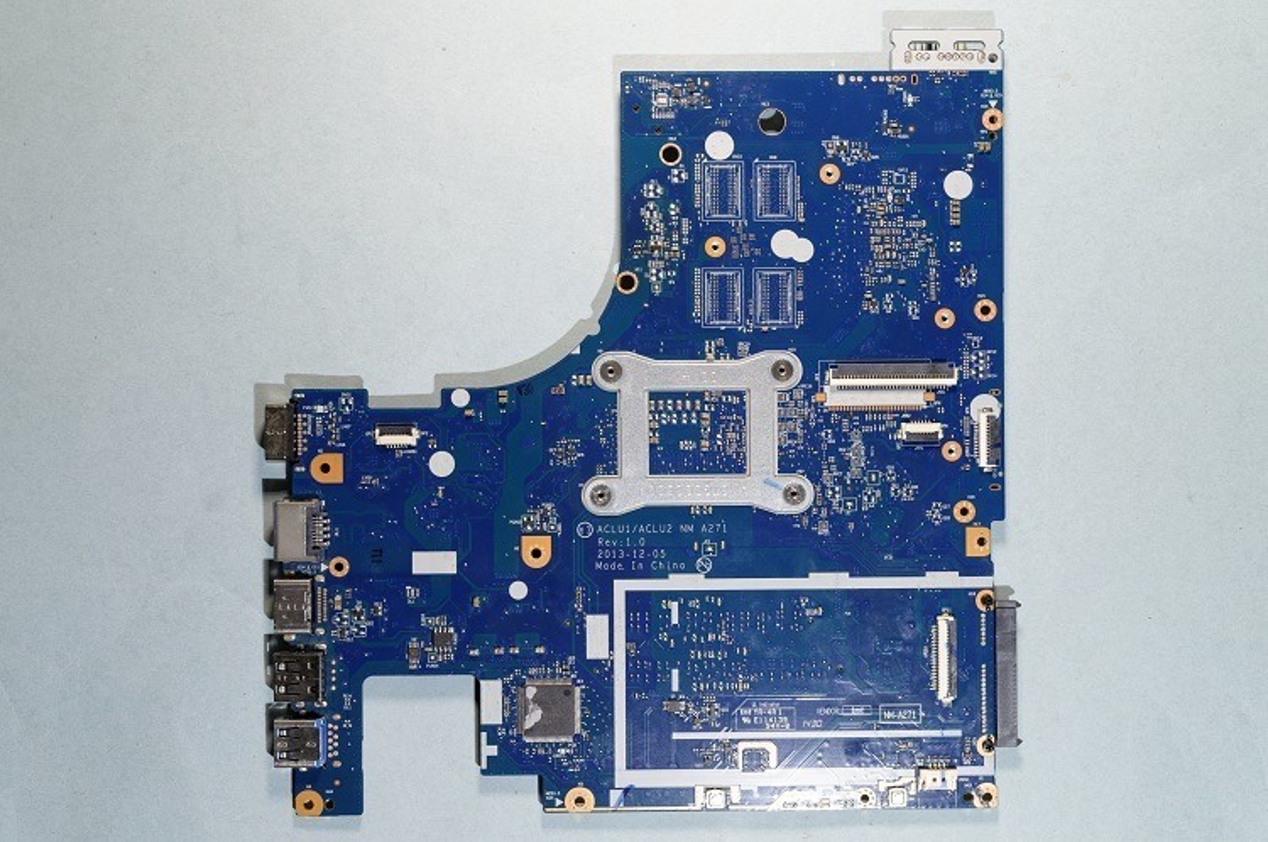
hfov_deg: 49.6
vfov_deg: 34.1
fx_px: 1372
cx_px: 634
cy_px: 421
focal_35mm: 39
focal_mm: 26
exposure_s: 1/4
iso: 100
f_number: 8
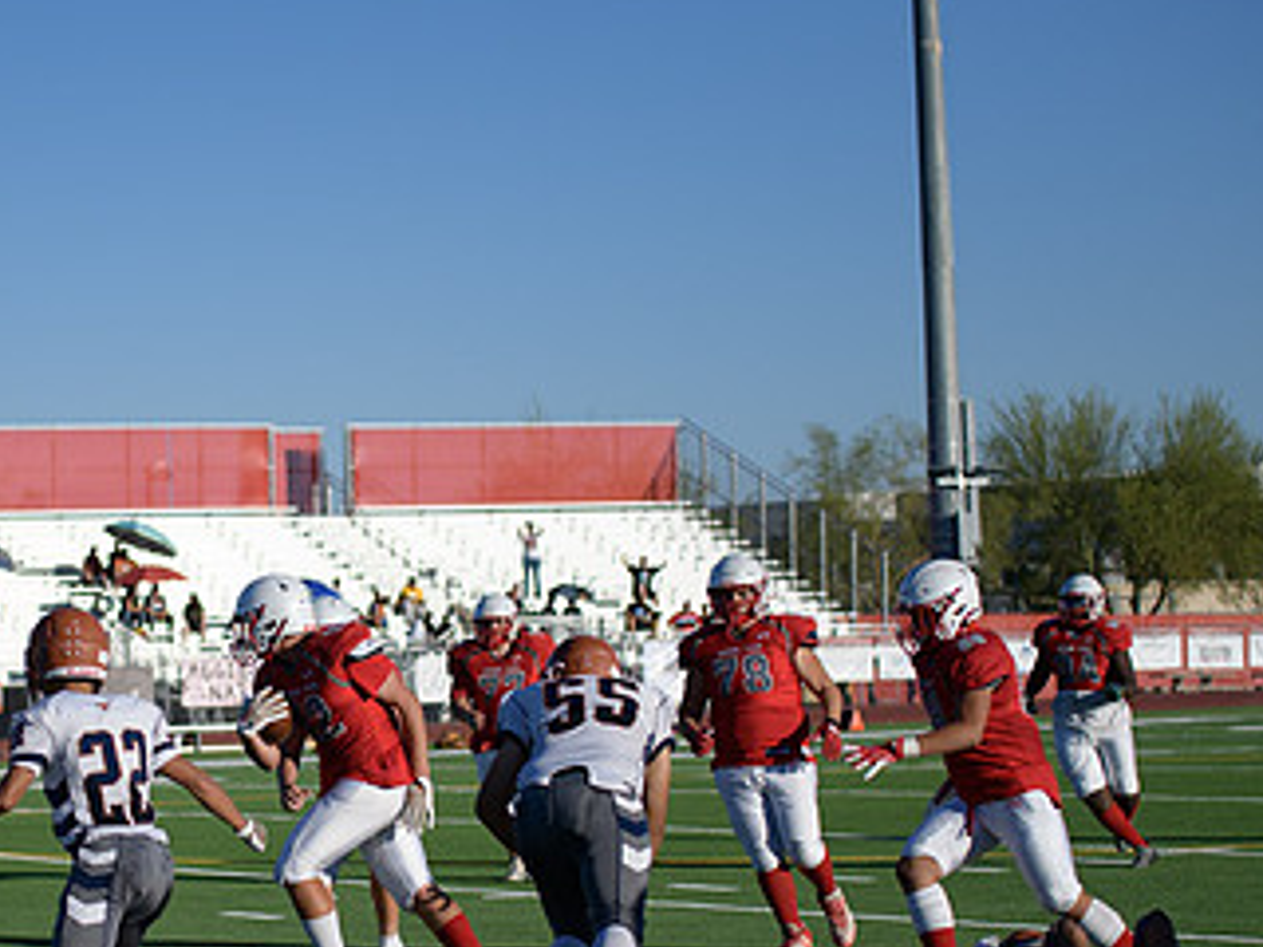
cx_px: 241
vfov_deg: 12.1
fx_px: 4451
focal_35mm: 122
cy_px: 641
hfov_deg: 16.0
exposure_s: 1/5000
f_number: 2.8
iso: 140
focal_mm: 70
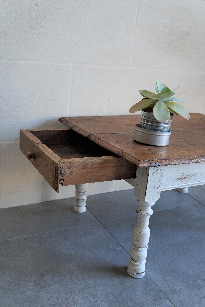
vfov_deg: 53.2
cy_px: 154
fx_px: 308
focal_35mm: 36
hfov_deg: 36.8
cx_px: 102
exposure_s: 1/160
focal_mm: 24
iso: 1000
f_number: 4
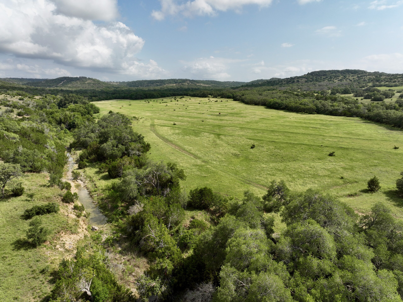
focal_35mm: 24
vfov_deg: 56.8
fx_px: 279
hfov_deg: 71.6
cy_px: 151
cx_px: 202
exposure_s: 1/60
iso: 100
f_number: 4
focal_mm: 12.29
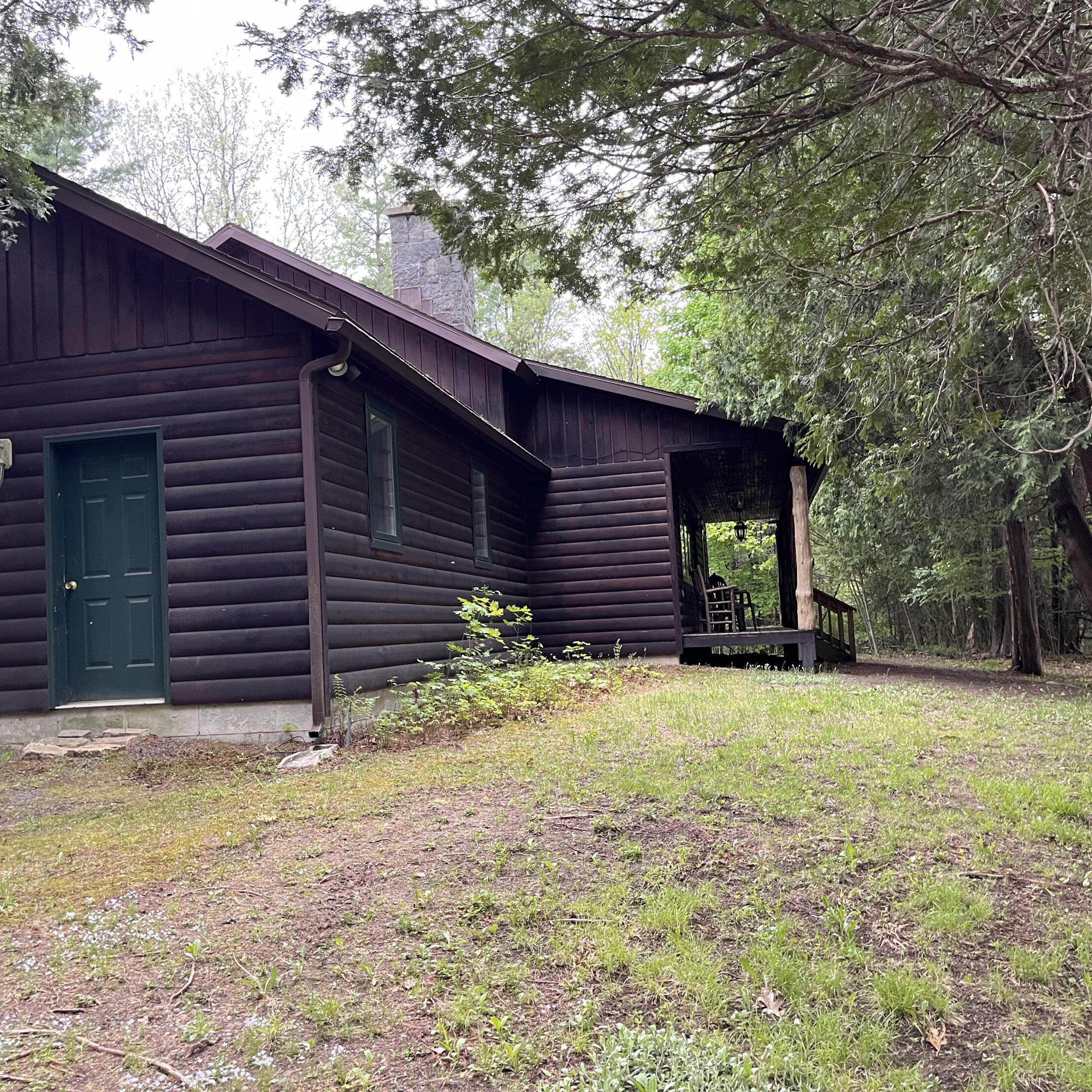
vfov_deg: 52.5
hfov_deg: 52.5
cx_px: 522
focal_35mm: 31
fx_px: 1106
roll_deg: +3.4
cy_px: 540
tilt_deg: +5.6
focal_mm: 5.1
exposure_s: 1/71
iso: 125
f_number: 1.6
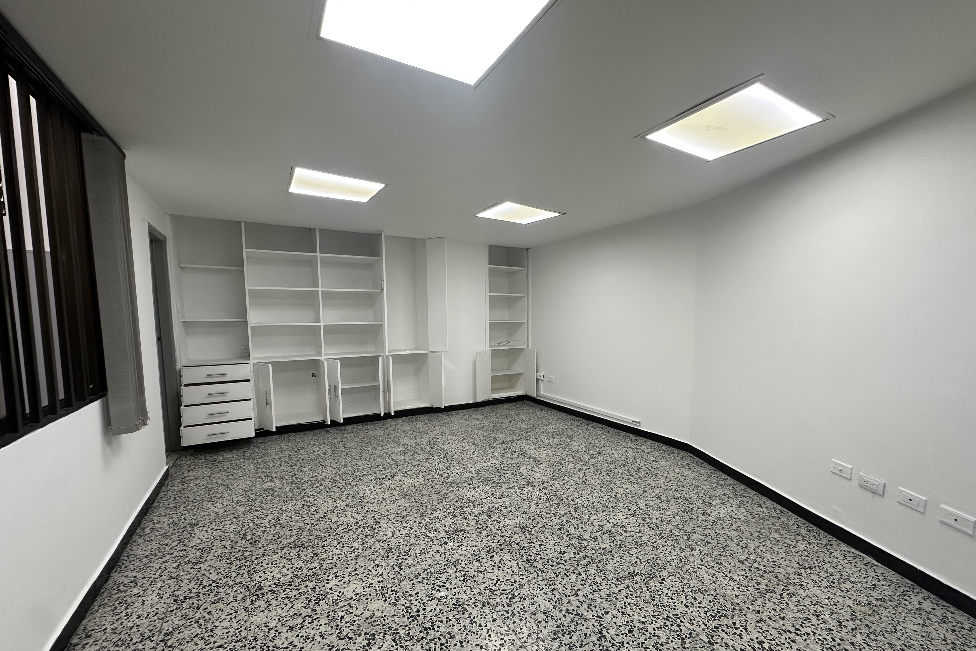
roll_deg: +0.3
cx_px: 497
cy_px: 354
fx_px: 407
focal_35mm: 15
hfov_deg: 100.4
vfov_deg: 77.1
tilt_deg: -4.7
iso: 125
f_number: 2.2
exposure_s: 1/120
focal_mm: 2.22
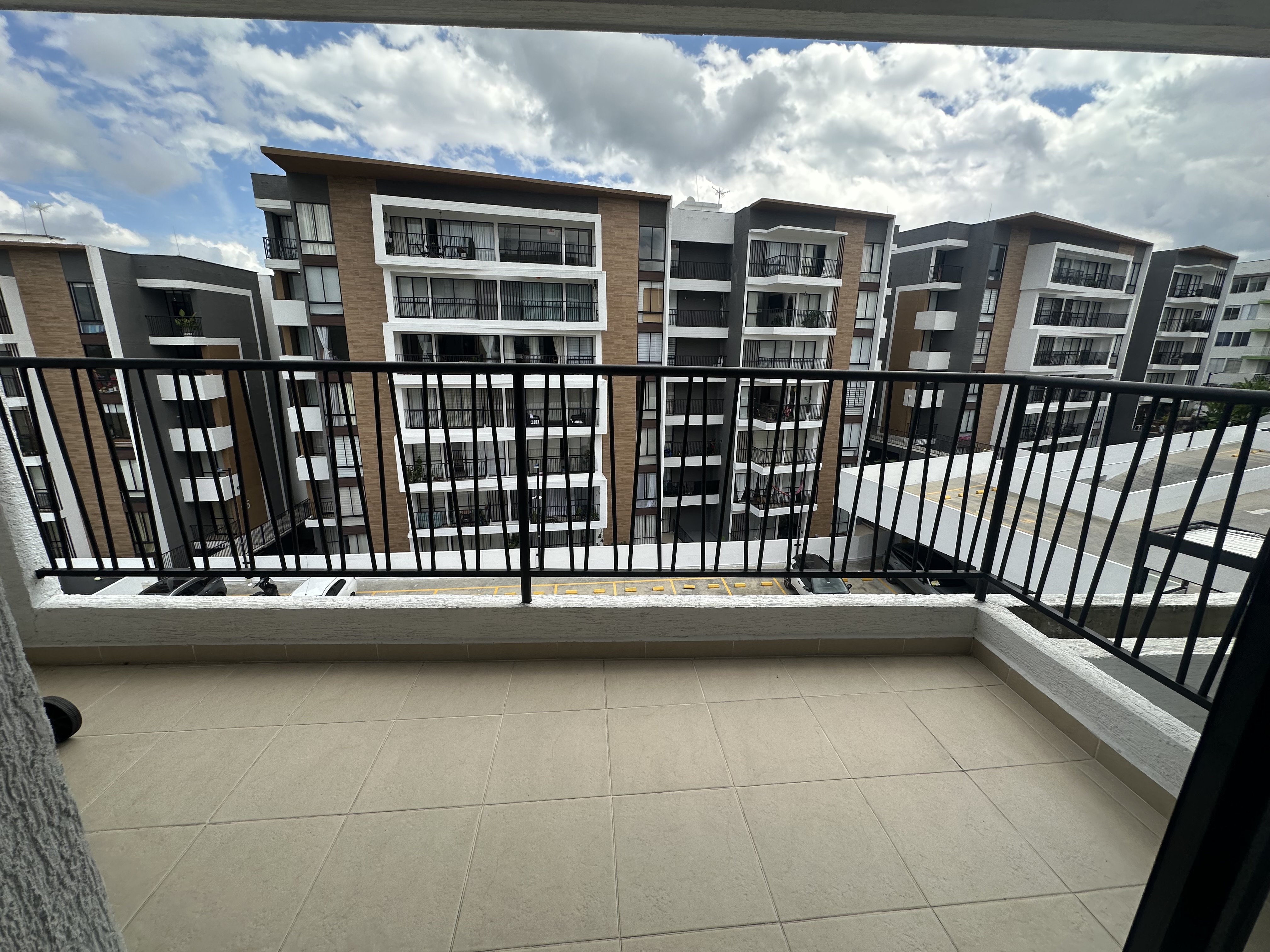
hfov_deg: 102.1
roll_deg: -0.7
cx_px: 635
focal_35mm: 14
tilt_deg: -14.1
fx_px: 514
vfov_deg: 85.7
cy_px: 476
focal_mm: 2.22
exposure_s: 1/1159
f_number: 2.2
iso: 40
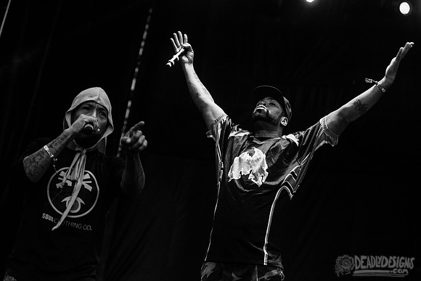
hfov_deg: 23.3
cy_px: 128
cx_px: 220
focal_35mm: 87
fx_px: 1019
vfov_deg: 15.7
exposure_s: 1/320
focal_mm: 80
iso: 1600
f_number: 4
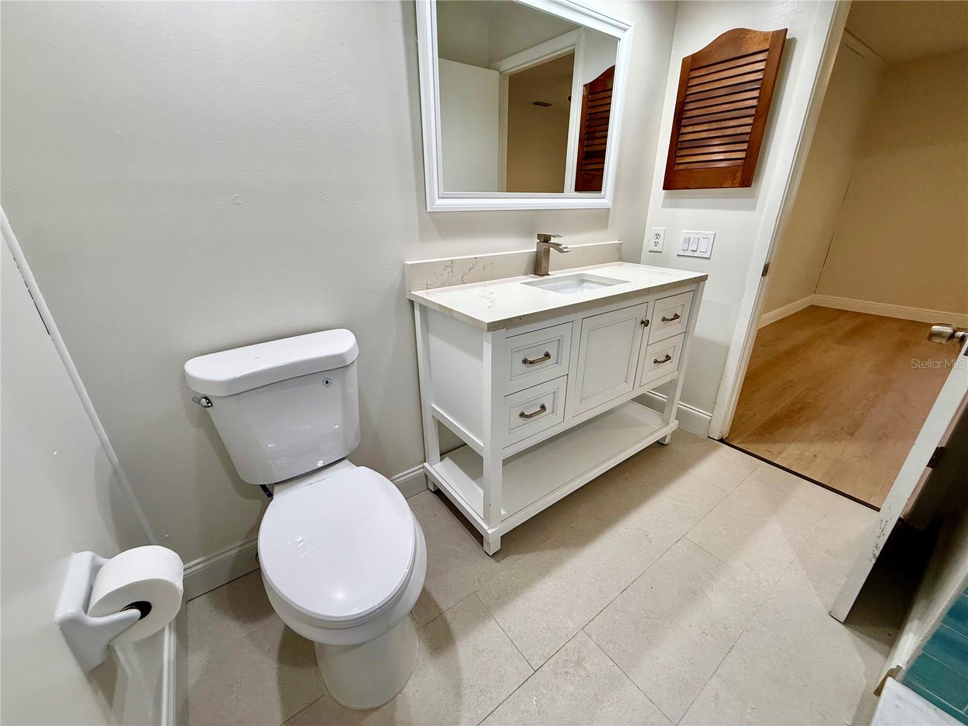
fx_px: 391
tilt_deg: -22.6
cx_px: 484
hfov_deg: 102.1
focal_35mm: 14
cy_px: 363
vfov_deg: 85.7
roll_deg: +0.4
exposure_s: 1/120
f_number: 2.2
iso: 200
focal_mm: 2.22
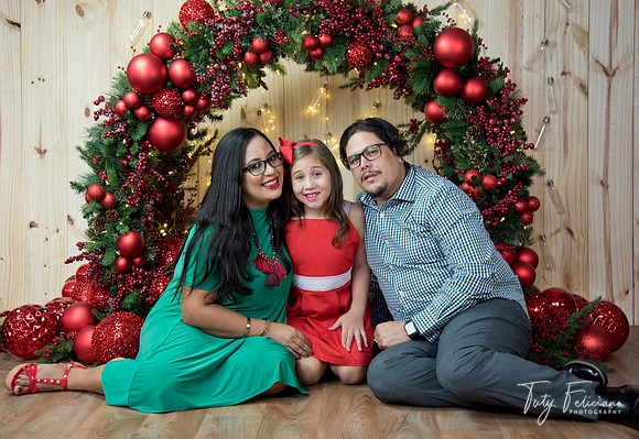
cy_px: 220
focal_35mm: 58
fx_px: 1045
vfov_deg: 23.8
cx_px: 314
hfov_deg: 34.0
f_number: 4.5
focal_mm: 48
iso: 1000
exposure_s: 1/80
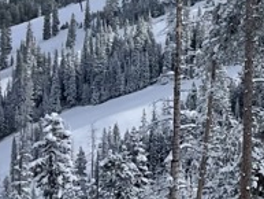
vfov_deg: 10.1
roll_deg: -1.1
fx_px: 1053
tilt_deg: -1.6
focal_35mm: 138
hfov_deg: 11.8
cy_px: -173
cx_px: 622
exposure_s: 1/6494
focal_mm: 4.2
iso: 32
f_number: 1.6
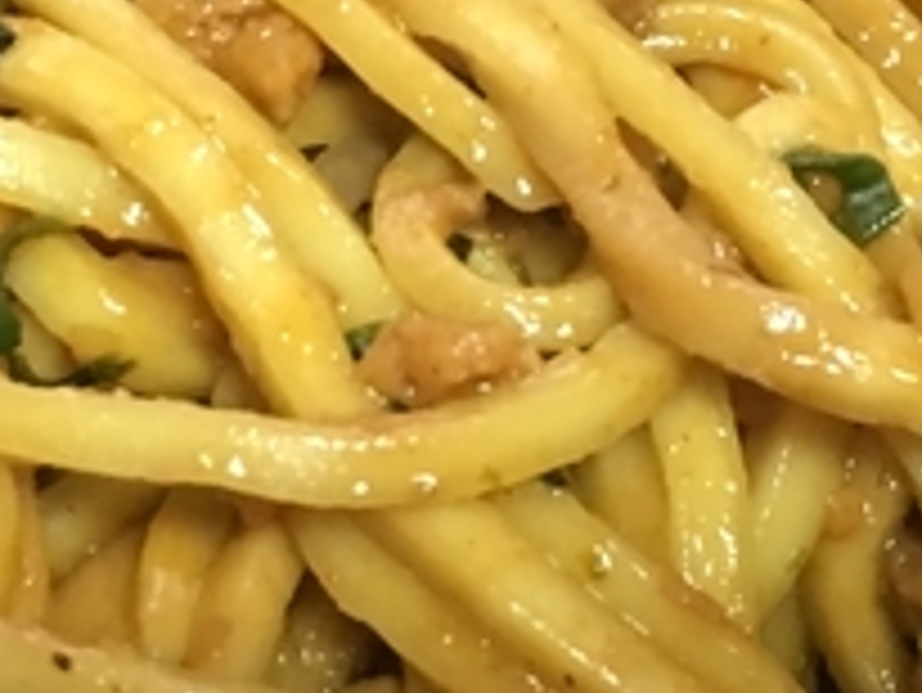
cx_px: 459
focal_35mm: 113
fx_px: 3012
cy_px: 261
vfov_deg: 13.1
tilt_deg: -51.9
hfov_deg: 17.4
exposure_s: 1/10
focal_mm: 4.15
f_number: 2.2
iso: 100
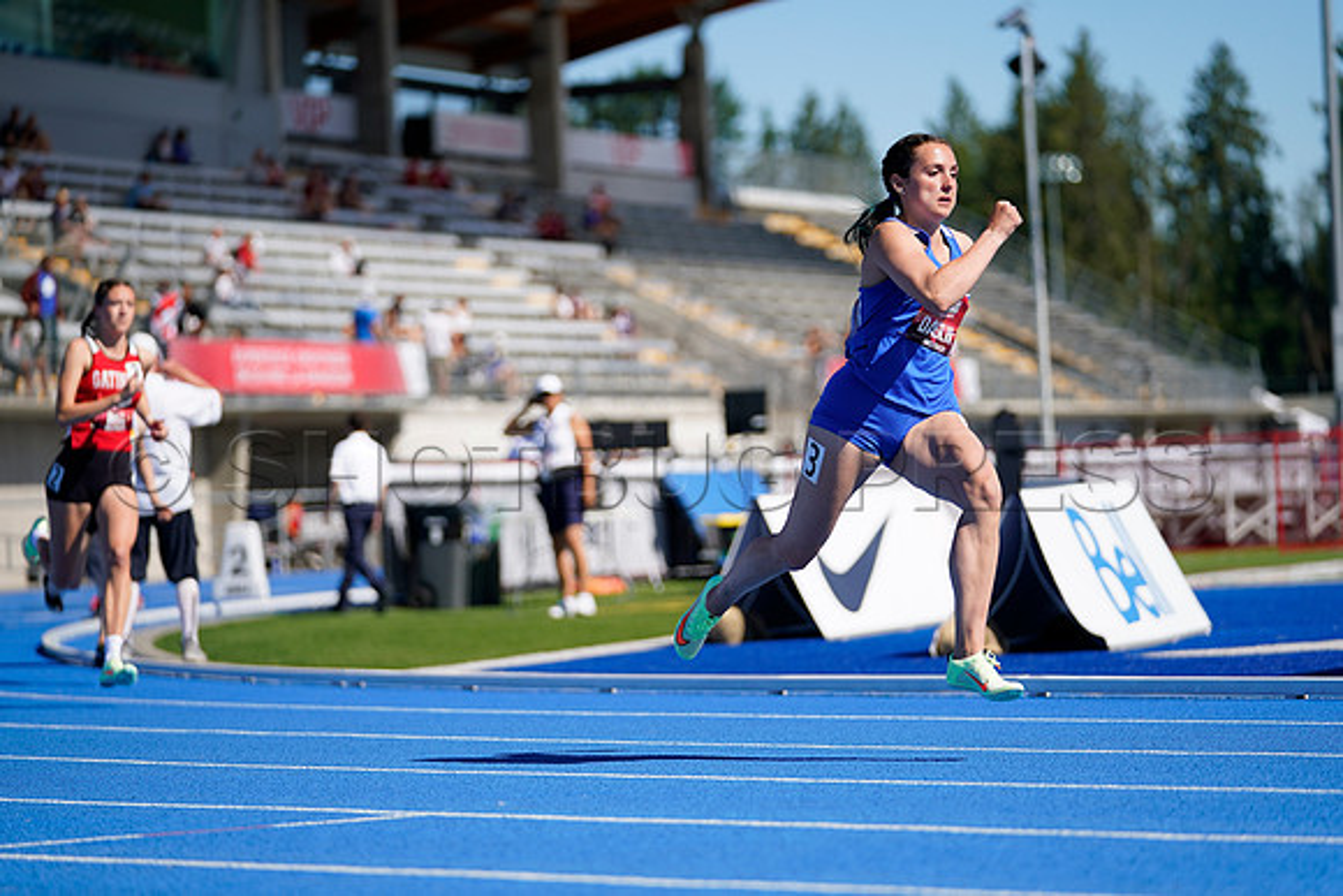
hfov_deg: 15.8
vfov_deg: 10.6
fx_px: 4851
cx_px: 672
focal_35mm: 130
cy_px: 448
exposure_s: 1/2000
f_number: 2.8
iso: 100
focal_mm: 130
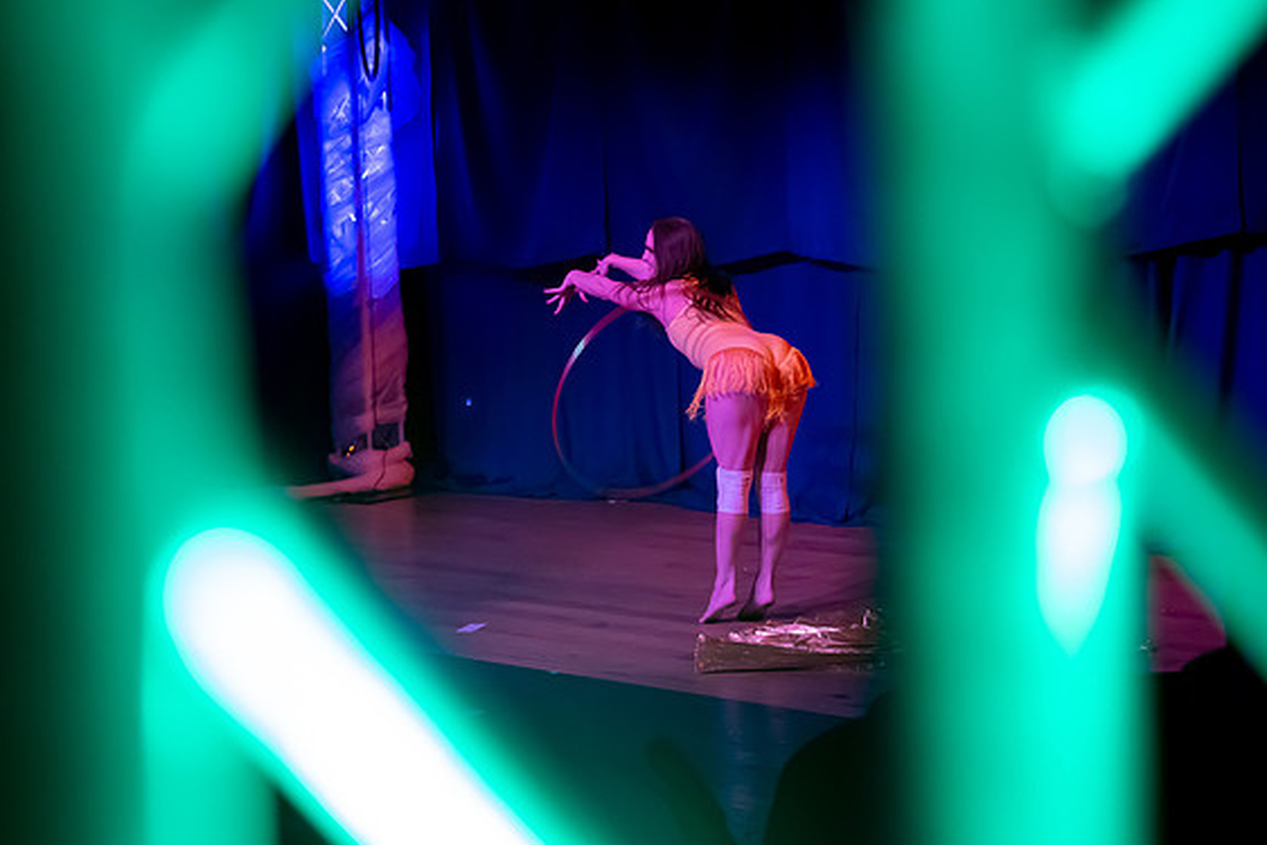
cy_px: 427
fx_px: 2429
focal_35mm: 69
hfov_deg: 29.1
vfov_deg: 19.7
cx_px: 475
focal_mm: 52
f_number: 2.8
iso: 3200
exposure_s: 1/160
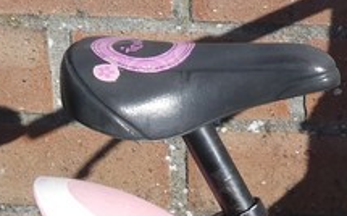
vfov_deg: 6.1
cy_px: 234
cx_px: 363
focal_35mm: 215
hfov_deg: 9.7
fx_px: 2032
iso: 80
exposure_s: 1/640
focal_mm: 7.2
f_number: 3.8
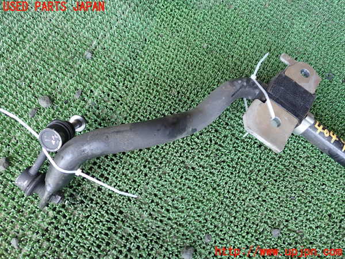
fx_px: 299
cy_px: 130
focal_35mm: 30
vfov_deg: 46.8
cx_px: 172
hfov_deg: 60.0
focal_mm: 5.4
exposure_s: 1/125
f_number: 2.3
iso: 200
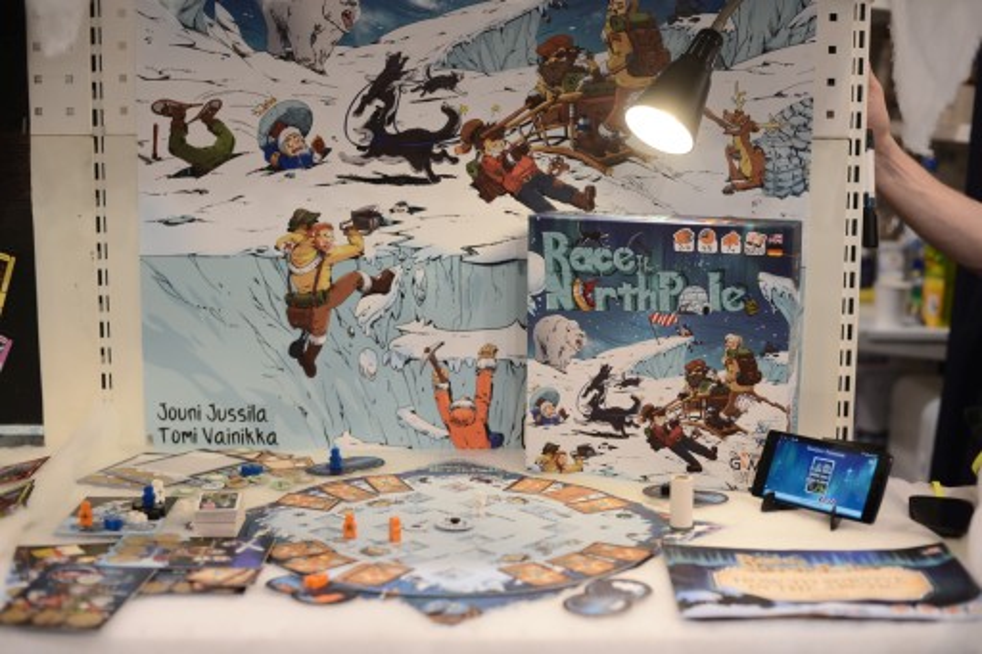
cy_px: 327
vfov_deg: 27.0
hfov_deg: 39.6
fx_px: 1363
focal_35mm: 50
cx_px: 491
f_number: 2.8
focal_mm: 50
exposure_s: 1/160
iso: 400
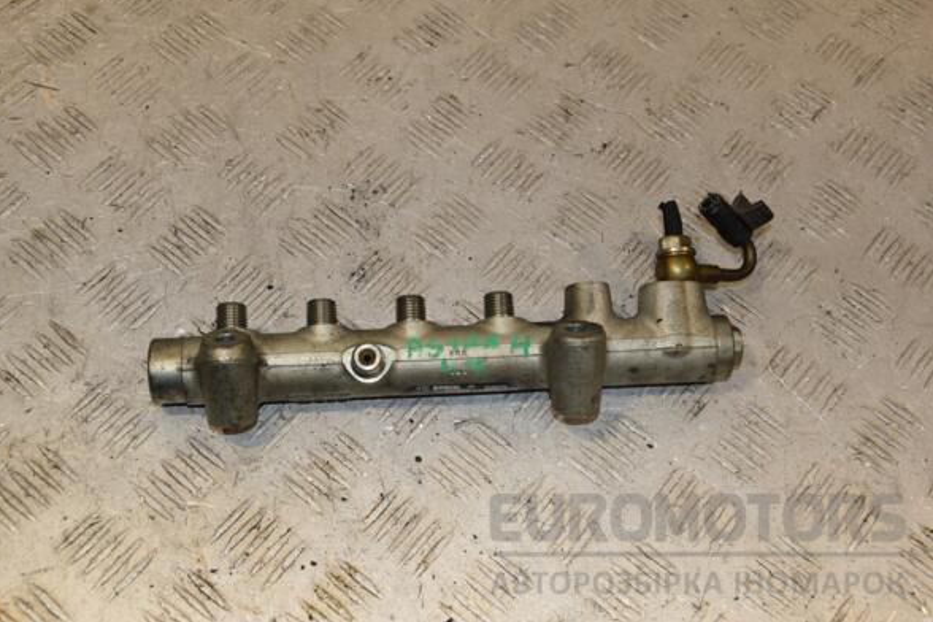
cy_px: 306
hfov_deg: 38.2
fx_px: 1348
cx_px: 460
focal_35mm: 52
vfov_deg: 26.0
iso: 800
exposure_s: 1/200
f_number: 9
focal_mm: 34
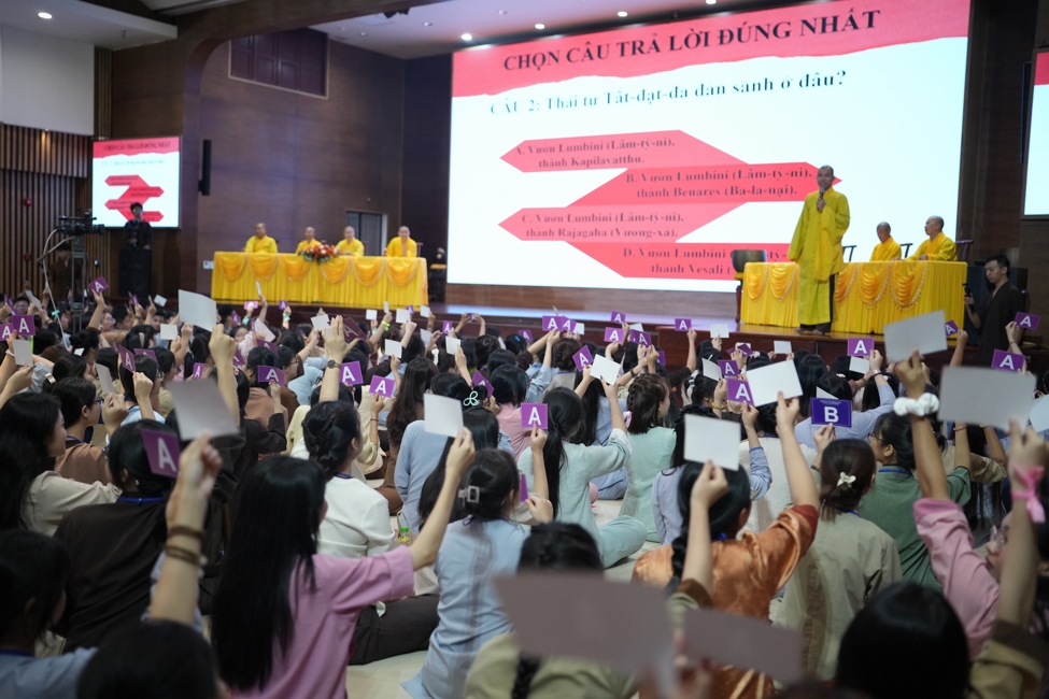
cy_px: 350
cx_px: 524
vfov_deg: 37.9
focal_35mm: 35
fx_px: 1020
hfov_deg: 54.4
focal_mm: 35
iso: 2500
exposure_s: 1/500
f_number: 2
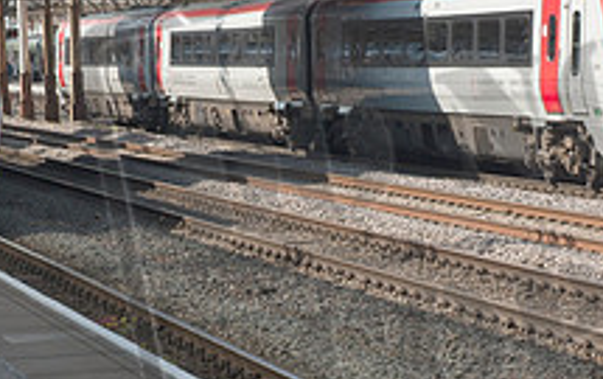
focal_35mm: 189
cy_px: 222
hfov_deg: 11.0
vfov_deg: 7.0
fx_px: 3110
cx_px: 482
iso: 200
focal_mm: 46
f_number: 7.1
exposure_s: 1/200
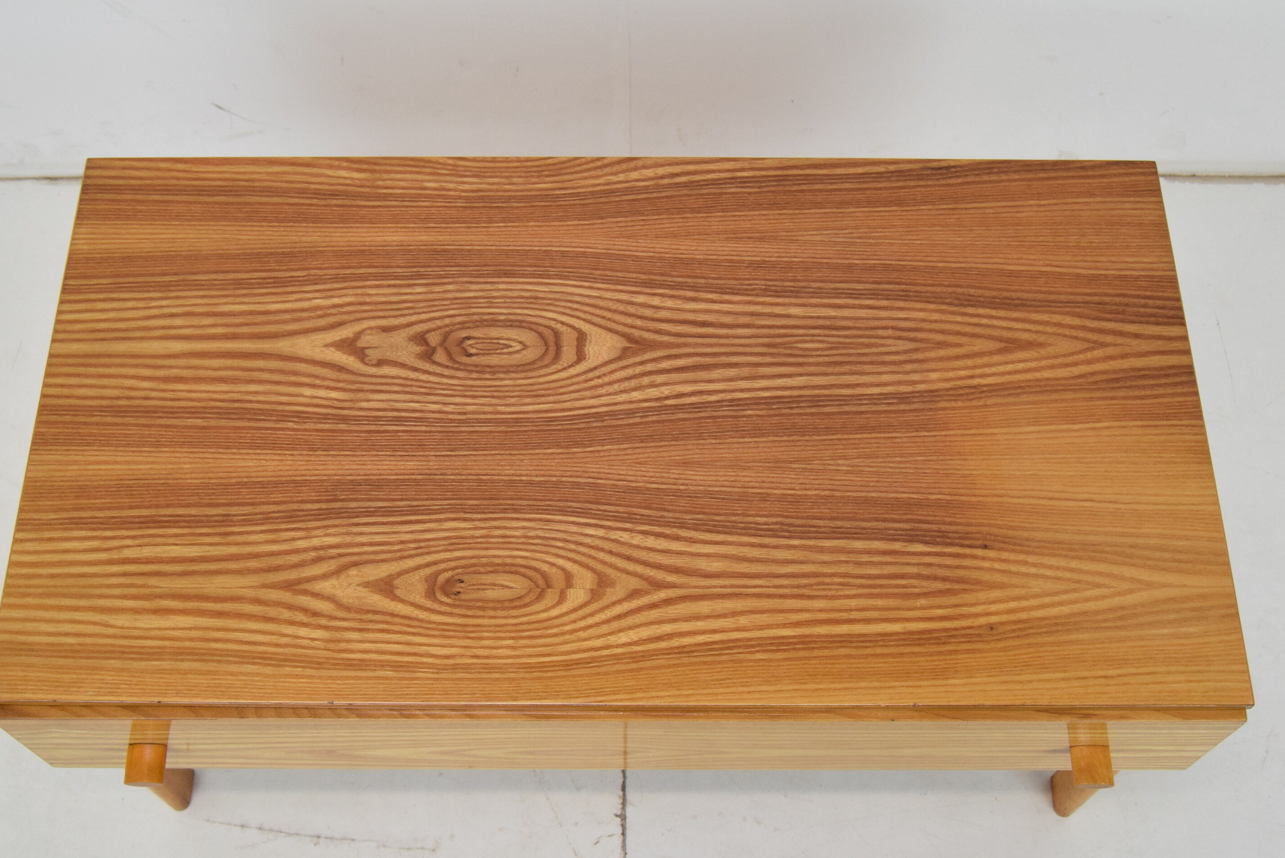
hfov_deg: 47.4
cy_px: 446
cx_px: 628
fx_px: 1464
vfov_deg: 32.7
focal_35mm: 41
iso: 1600
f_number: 7.1
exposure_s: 1/200
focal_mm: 26
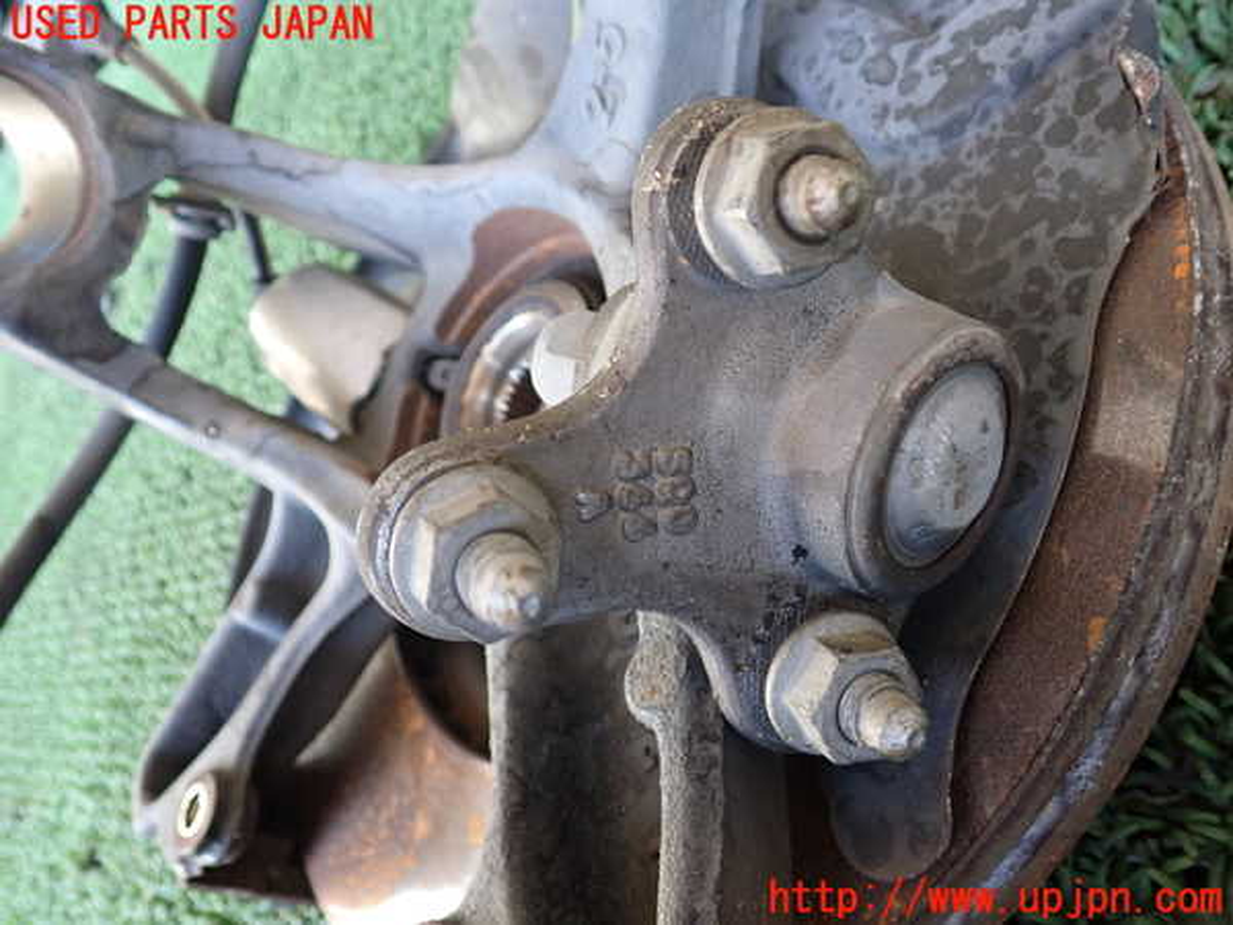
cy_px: 462
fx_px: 1069
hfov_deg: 60.0
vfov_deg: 46.8
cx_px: 616
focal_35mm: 30
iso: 200
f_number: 2.3
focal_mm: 5.4
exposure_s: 1/30
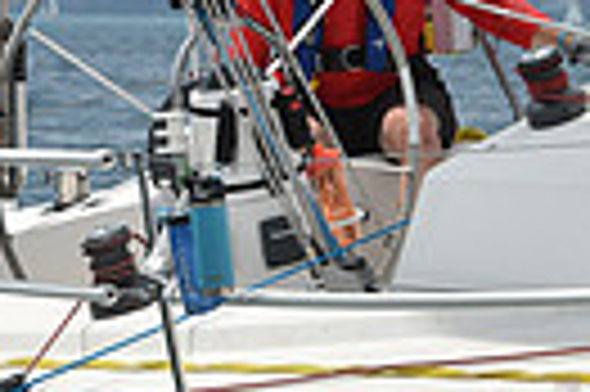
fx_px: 8135
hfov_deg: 4.2
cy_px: 201
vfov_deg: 2.8
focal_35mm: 497
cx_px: 266
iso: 250
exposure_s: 1/1250
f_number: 9
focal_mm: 112
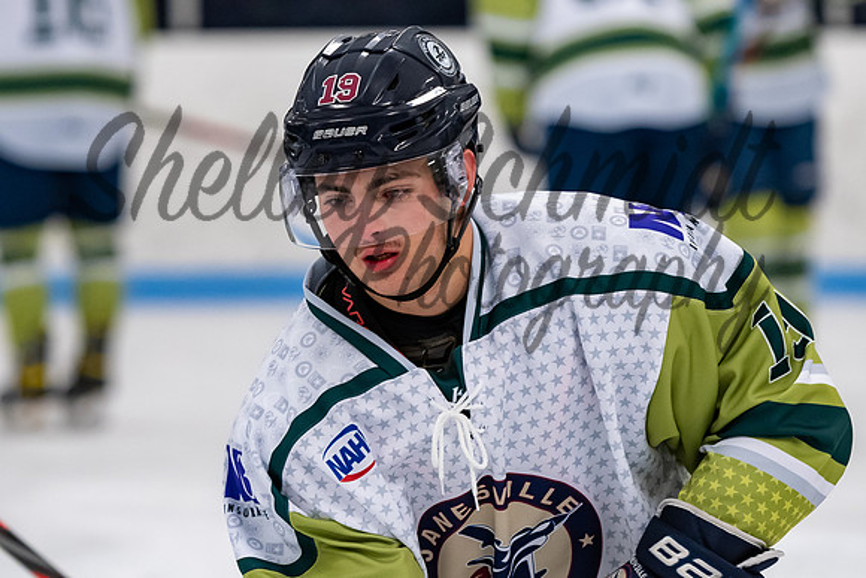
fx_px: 7194
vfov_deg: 4.6
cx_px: 367
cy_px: 232
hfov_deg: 6.9
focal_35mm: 299
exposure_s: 1/800
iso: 2000
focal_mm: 165
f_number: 3.2
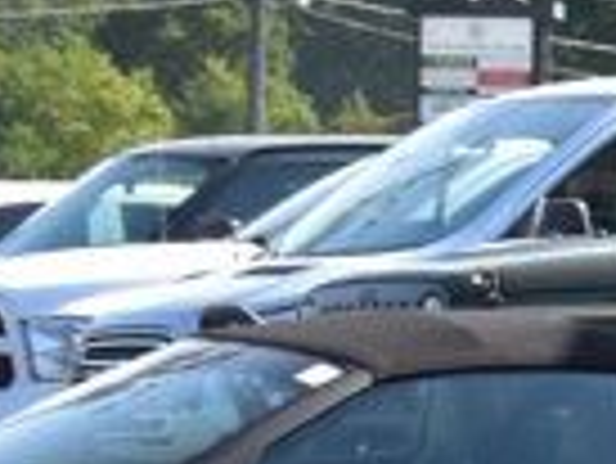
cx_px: 2217
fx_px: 4410
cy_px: 505
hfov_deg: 6.7
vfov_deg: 6.0
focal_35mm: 248
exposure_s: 1/320
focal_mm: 23
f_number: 11
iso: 400
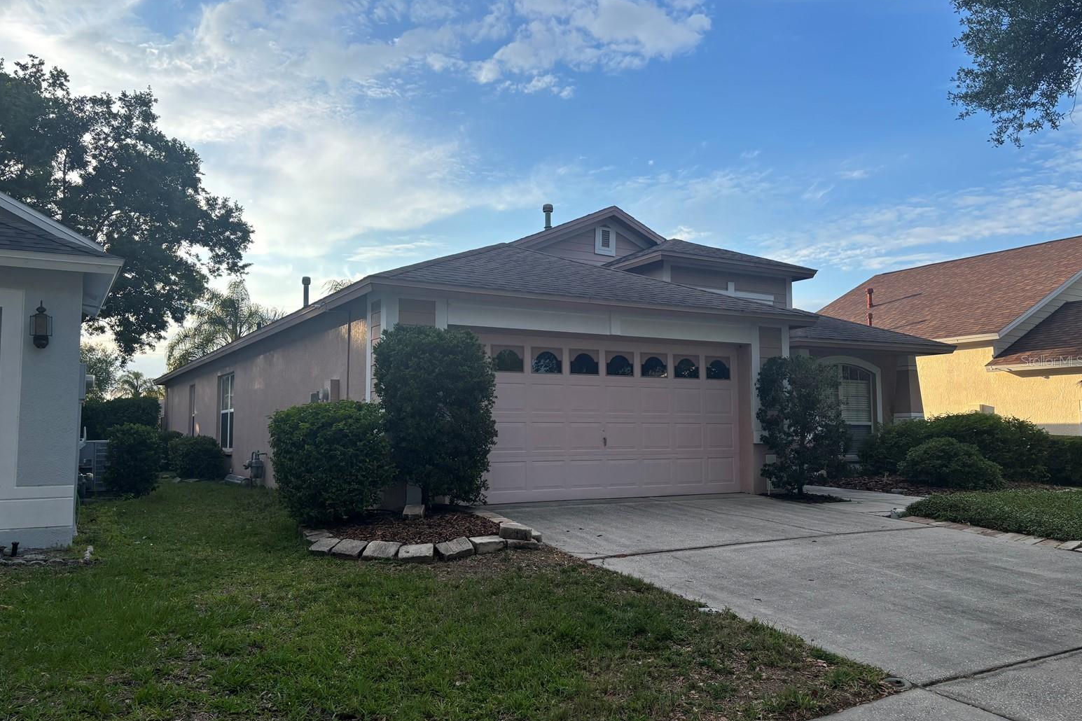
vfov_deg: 46.4
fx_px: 841
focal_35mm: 28
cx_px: 527
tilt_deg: +4.3
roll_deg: +0.3
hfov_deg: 65.5
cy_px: 360
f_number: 1.6
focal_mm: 5.96
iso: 50
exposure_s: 1/1695
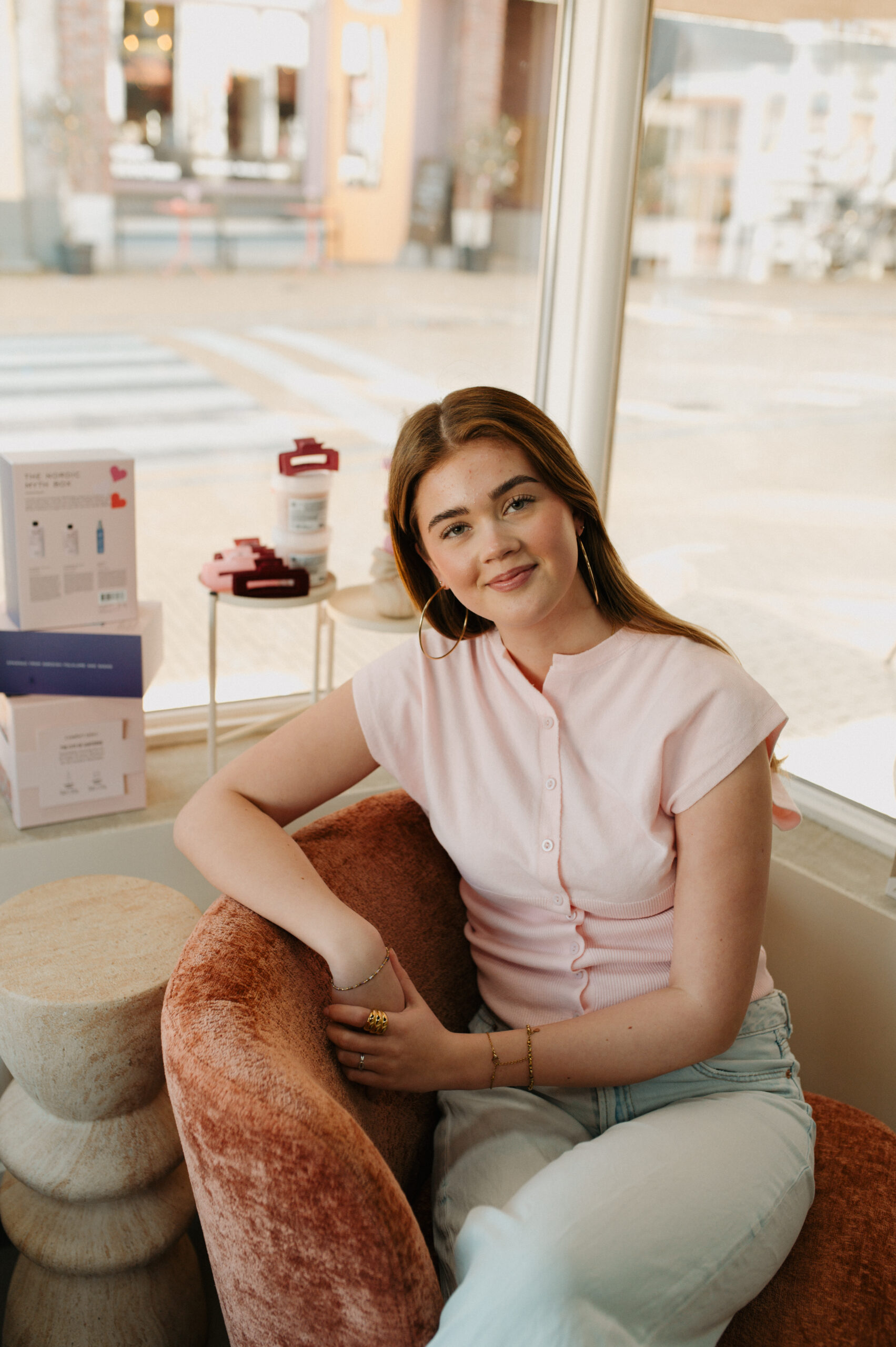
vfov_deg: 54.5
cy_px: 674
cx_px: 448
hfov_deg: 37.8
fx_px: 1309
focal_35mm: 35
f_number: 2.8
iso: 640
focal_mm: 35
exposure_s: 1/500
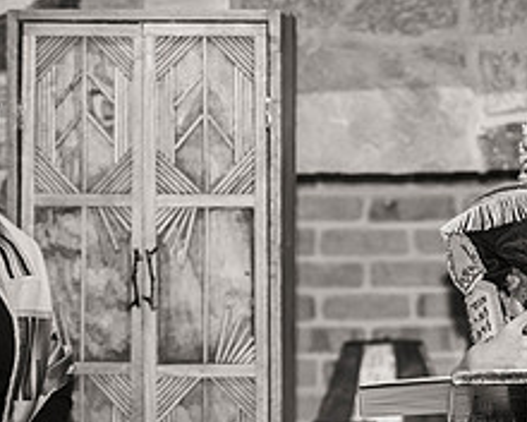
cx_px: 671
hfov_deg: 7.9
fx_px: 3775
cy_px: 145
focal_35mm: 242
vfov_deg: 6.4
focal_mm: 98
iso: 1250
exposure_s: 1/125
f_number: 3.2
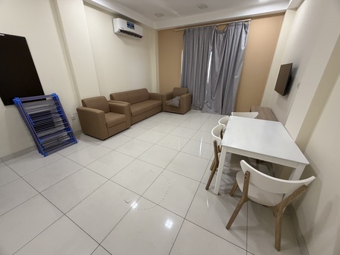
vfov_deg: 85.7
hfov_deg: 102.0
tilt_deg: -22.6
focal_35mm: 14
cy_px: 128
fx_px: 138
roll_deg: +0.2
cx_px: 170
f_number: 2.2
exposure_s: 1/50
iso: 250
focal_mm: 2.22
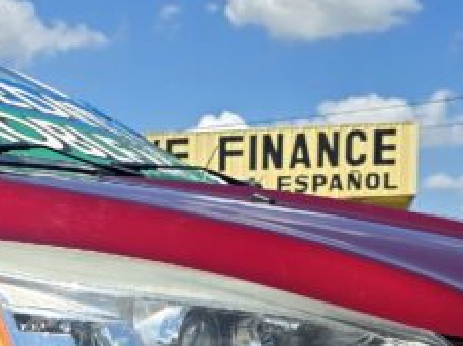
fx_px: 1375
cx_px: -47
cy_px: 399
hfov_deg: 18.4
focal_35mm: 103
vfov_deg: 14.0
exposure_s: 1/866
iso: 12
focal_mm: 6.3
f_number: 1.7
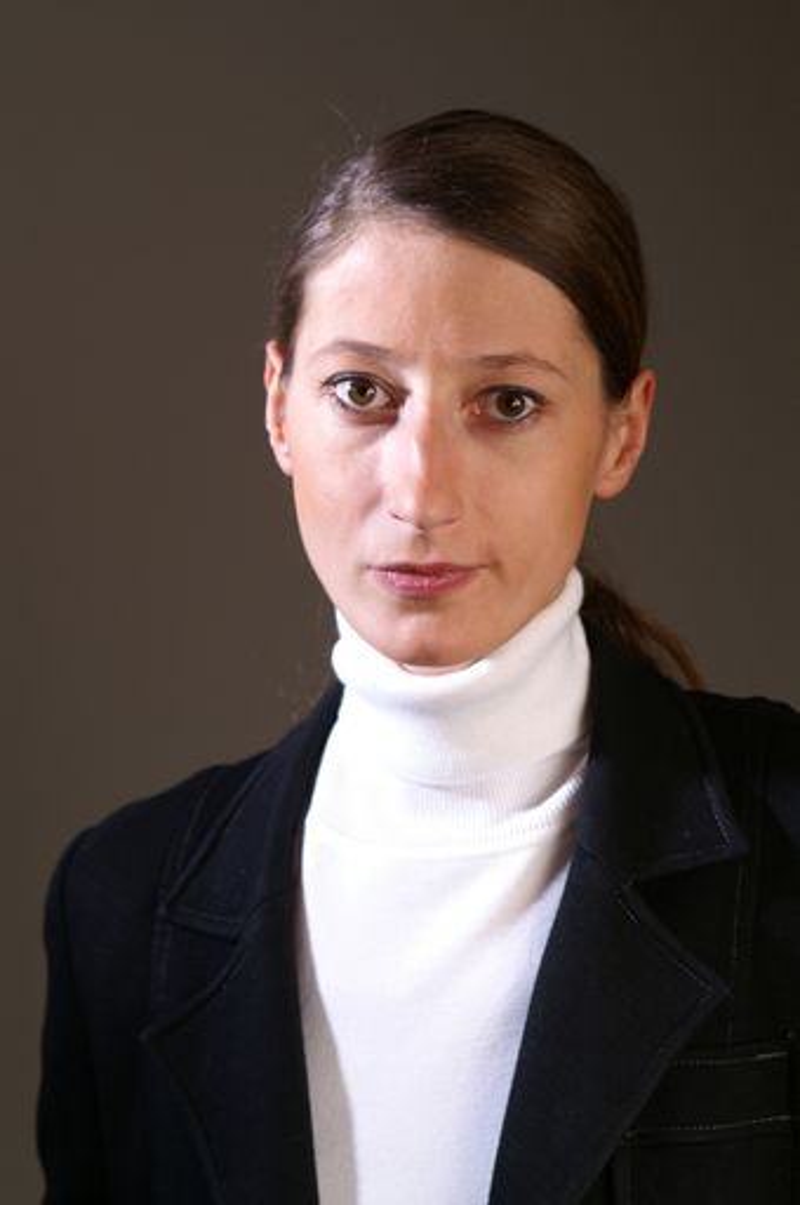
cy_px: 602
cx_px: 400
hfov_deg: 10.7
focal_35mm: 128
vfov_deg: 16.1
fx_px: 4261
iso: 100
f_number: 5.6
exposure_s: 1/90
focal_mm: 85
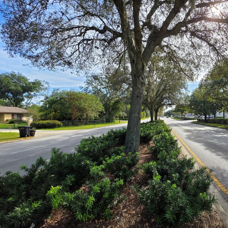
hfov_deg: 84.3
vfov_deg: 87.4
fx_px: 119
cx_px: 153
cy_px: 116
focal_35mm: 16
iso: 40
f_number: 1.9
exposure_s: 1/1318
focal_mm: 2.2
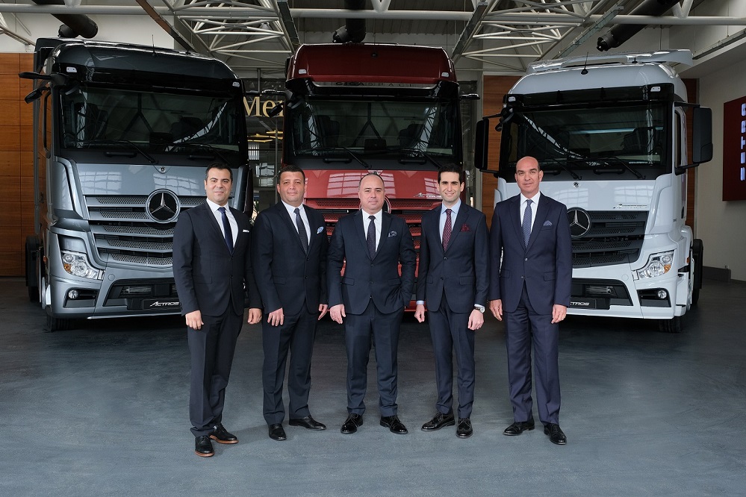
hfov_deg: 55.8
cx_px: 373
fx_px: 705
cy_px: 248
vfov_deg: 38.9
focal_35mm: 34
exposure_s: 1/125
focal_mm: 22.7
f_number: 7.1
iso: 800
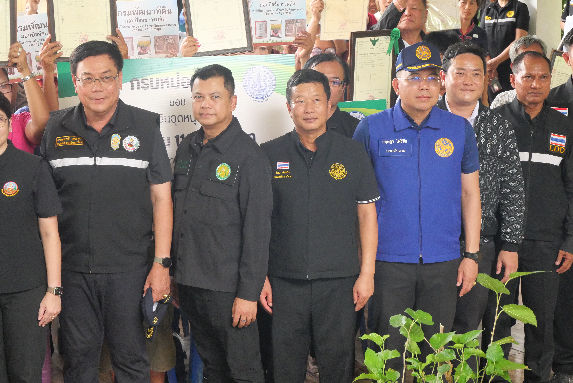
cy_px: 192
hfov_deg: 19.8
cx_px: 286
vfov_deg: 13.3
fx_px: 1640
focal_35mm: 103
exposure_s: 1/250
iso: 3200
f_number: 6.3
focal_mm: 50
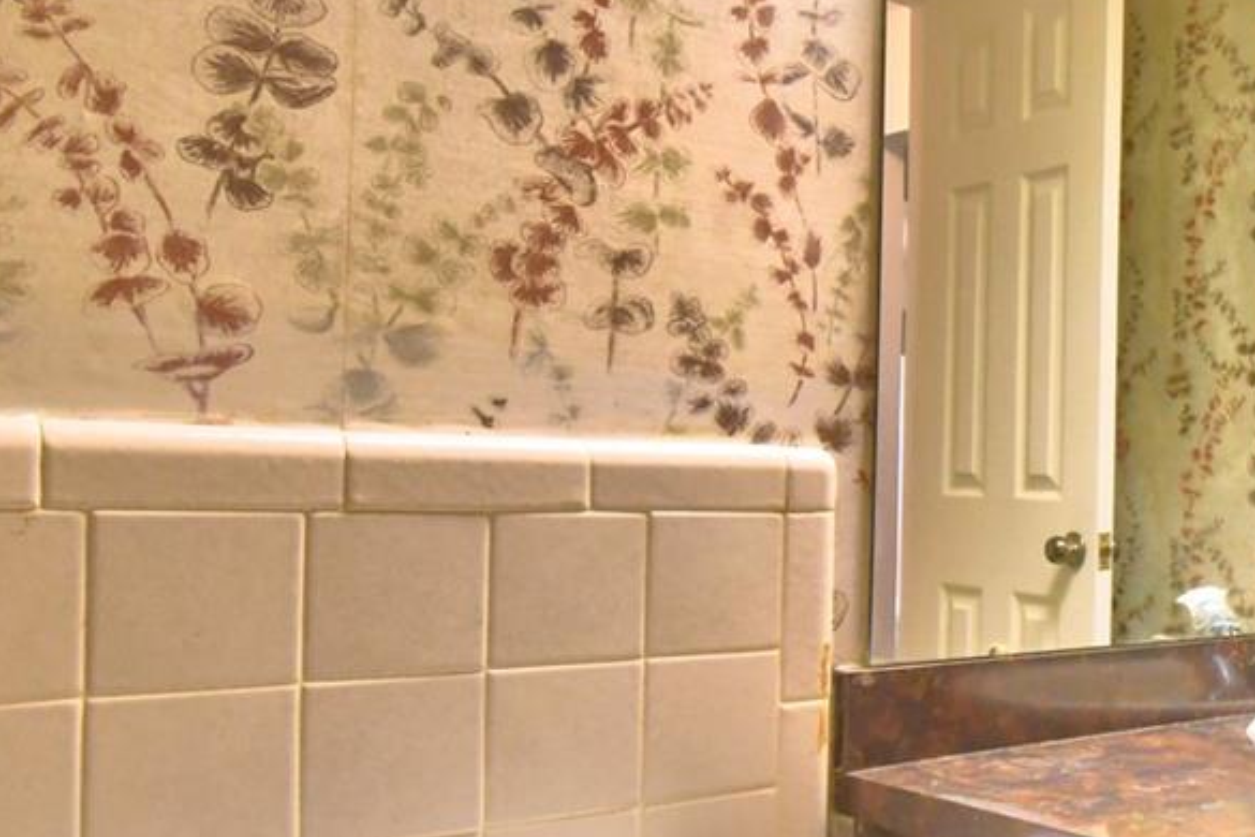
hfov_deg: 40.2
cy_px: 470
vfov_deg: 32.6
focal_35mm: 41
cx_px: 1315
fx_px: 1429
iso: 640
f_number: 4.5
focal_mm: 10
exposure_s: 1/30
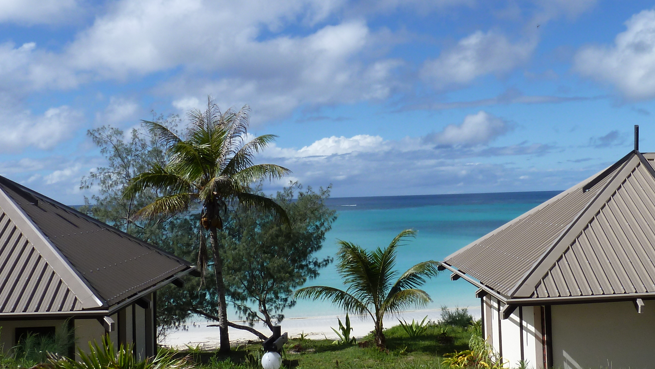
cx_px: 368
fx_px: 712
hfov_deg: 49.3
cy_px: 147
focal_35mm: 41
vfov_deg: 28.9
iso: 80
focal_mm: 4.1
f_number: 5.6
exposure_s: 1/500
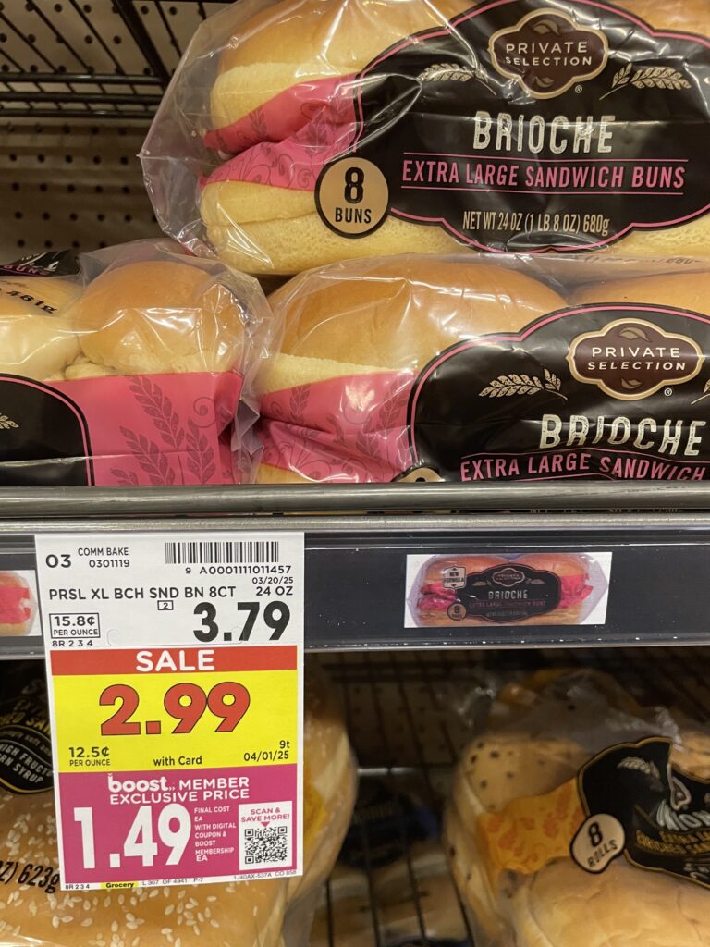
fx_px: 711
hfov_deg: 53.1
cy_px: 474
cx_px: 355
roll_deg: -0.9
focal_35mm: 26
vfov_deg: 67.3
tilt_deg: -14.4
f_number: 1.6
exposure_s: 1/60
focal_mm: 4.2
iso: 200
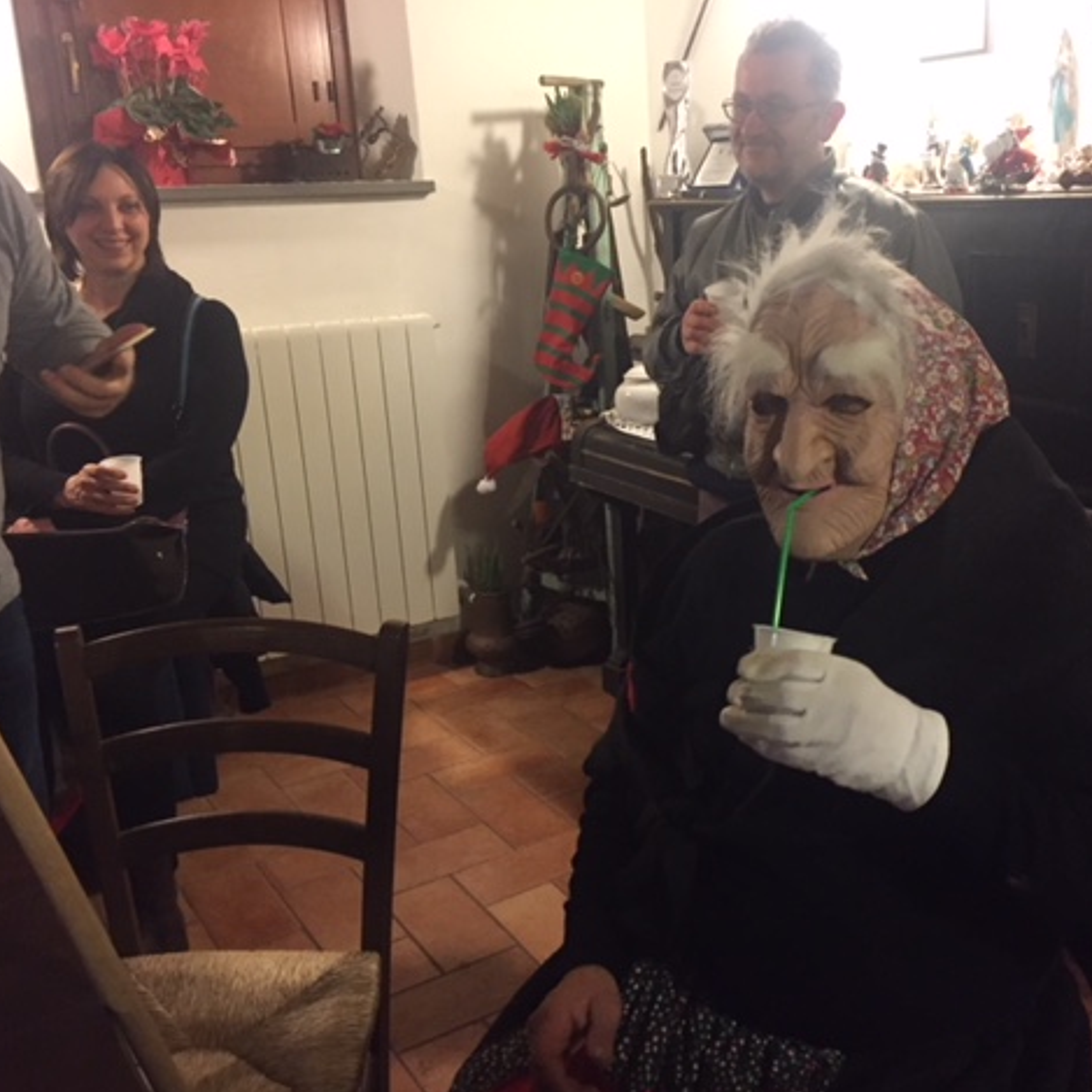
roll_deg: +1.6
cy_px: 547
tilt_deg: -16.4
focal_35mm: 35
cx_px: 675
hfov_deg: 46.8
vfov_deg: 47.2
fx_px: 1249
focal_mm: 4.15
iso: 250
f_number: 2.2
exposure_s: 1/20
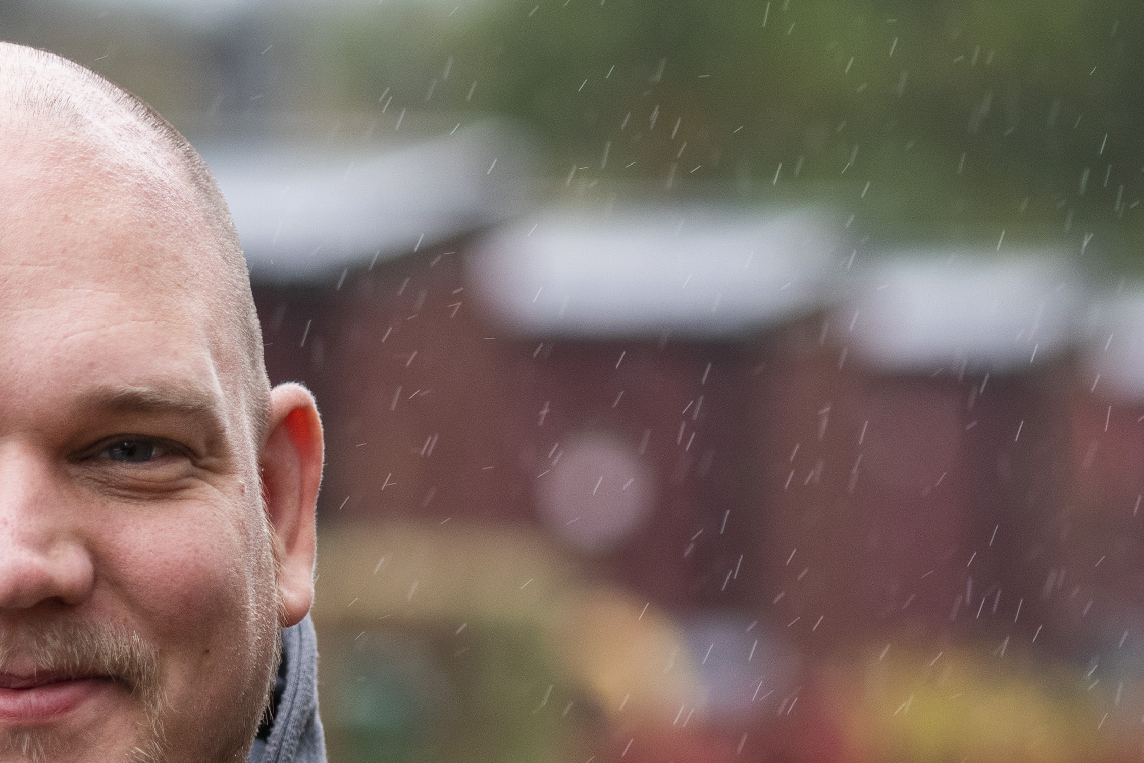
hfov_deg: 6.0
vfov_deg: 4.0
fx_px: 10838
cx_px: -638
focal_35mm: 341
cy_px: 654
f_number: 3.2
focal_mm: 105
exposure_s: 1/320
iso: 400
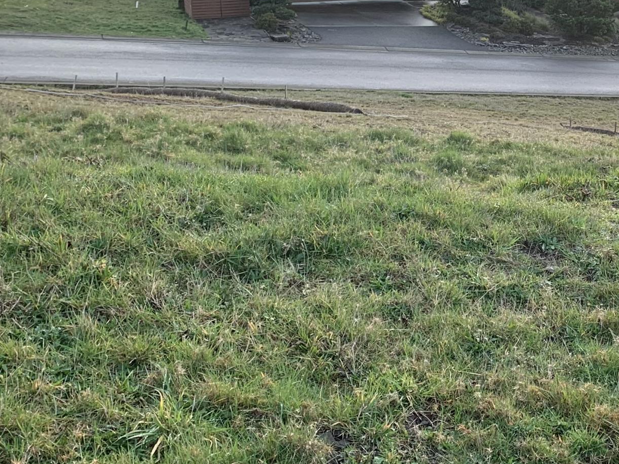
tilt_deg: -16.8
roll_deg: -0.9
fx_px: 1144
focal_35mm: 64
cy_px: 168
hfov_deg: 28.9
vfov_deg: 22.9
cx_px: 574
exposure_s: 1/121
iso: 25
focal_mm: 4.25
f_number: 1.8
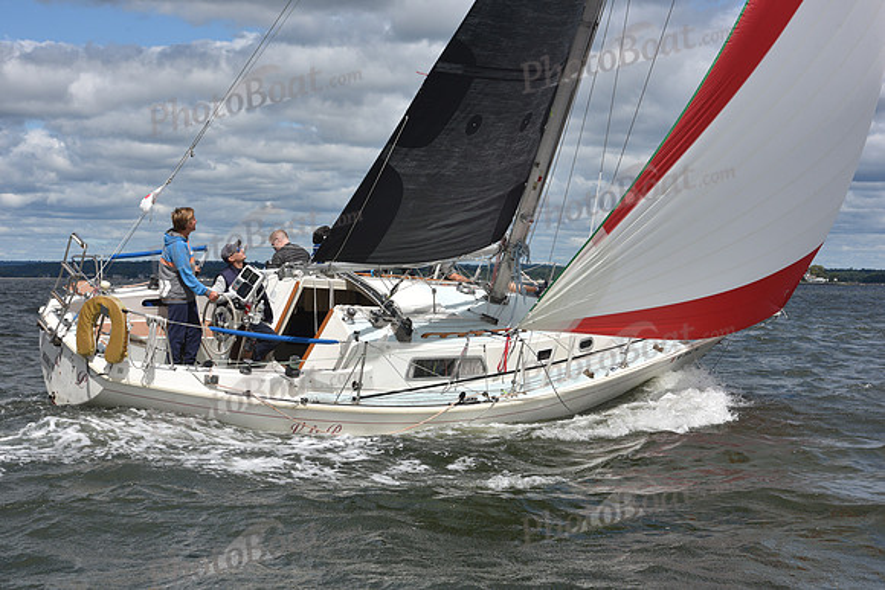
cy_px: 295
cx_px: 442
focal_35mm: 70
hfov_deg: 28.8
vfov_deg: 19.5
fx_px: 1721
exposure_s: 1/800
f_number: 11
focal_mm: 70
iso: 250
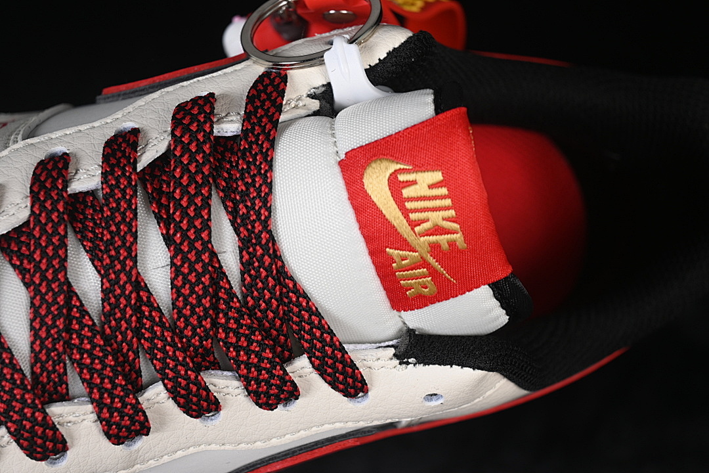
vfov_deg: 18.2
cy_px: 236
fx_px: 1477
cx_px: 354
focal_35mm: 75
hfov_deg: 27.0
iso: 160
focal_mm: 50
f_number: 7.1
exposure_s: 1/80
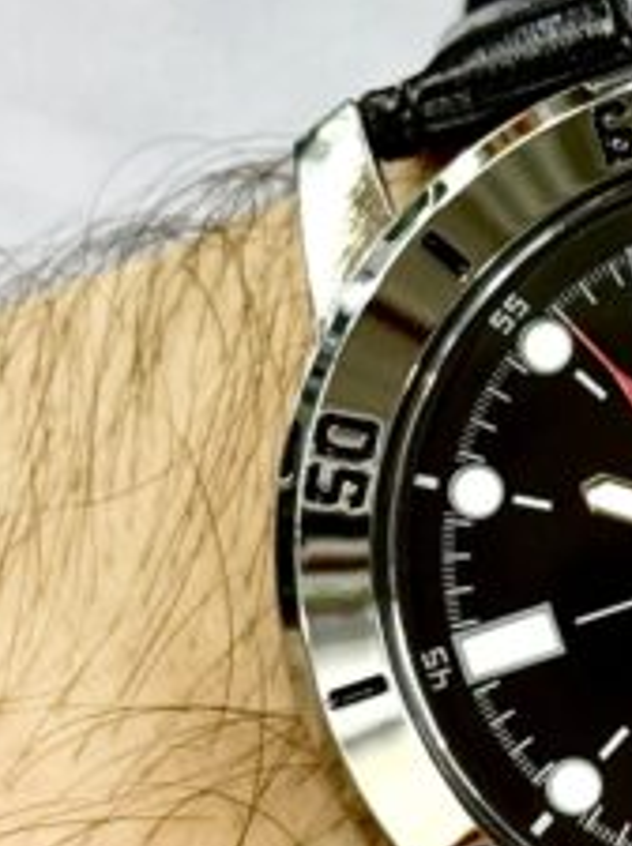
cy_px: 635
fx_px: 4175
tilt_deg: -36.1
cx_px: 877
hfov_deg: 8.5
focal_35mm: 171
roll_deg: -28.3
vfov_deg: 11.5
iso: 80
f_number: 1.78
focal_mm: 6.76
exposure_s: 1/100
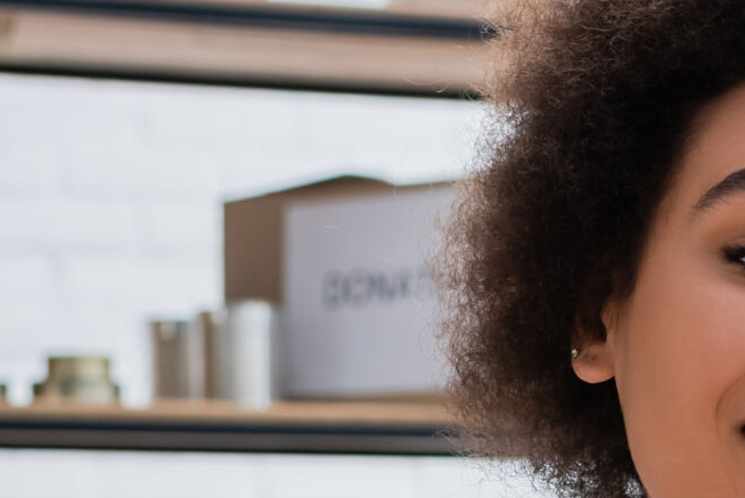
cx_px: 827
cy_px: 844
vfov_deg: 9.6
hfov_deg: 14.6
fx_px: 2837
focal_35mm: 137
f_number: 3.5
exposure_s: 1/160
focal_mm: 35
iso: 250
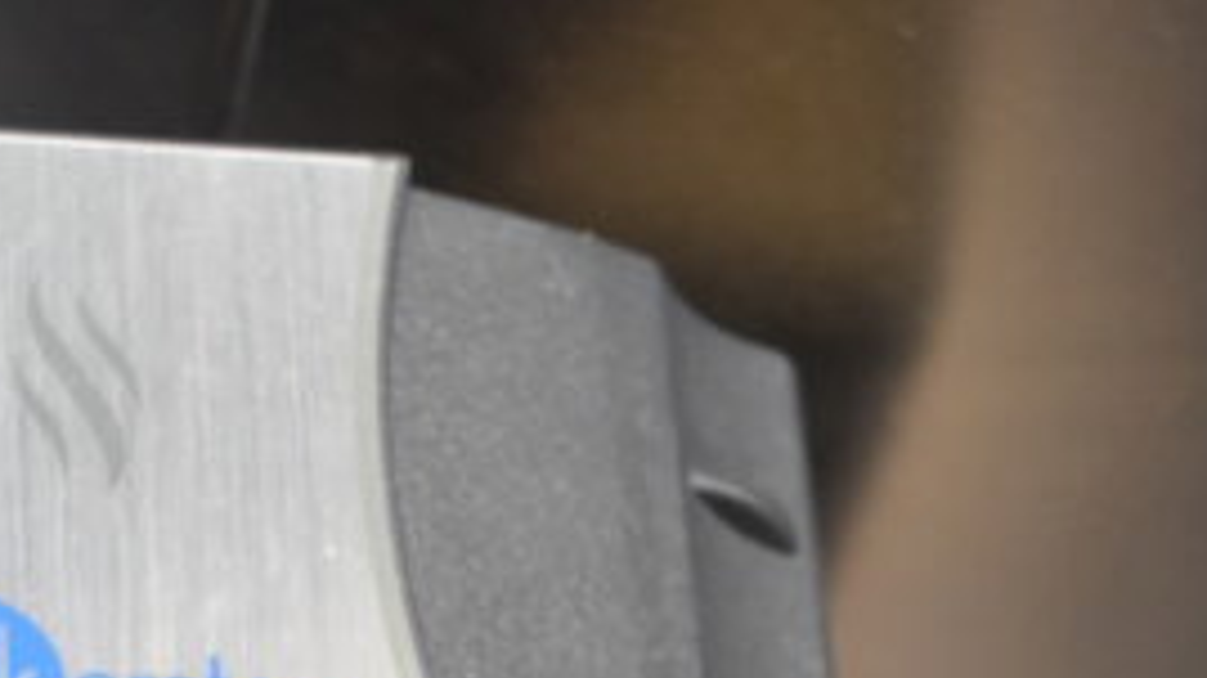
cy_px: 1367
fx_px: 5303
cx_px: 148
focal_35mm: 166
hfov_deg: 12.9
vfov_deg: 7.0
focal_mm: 31
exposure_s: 1/50
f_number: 4.2
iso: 1000
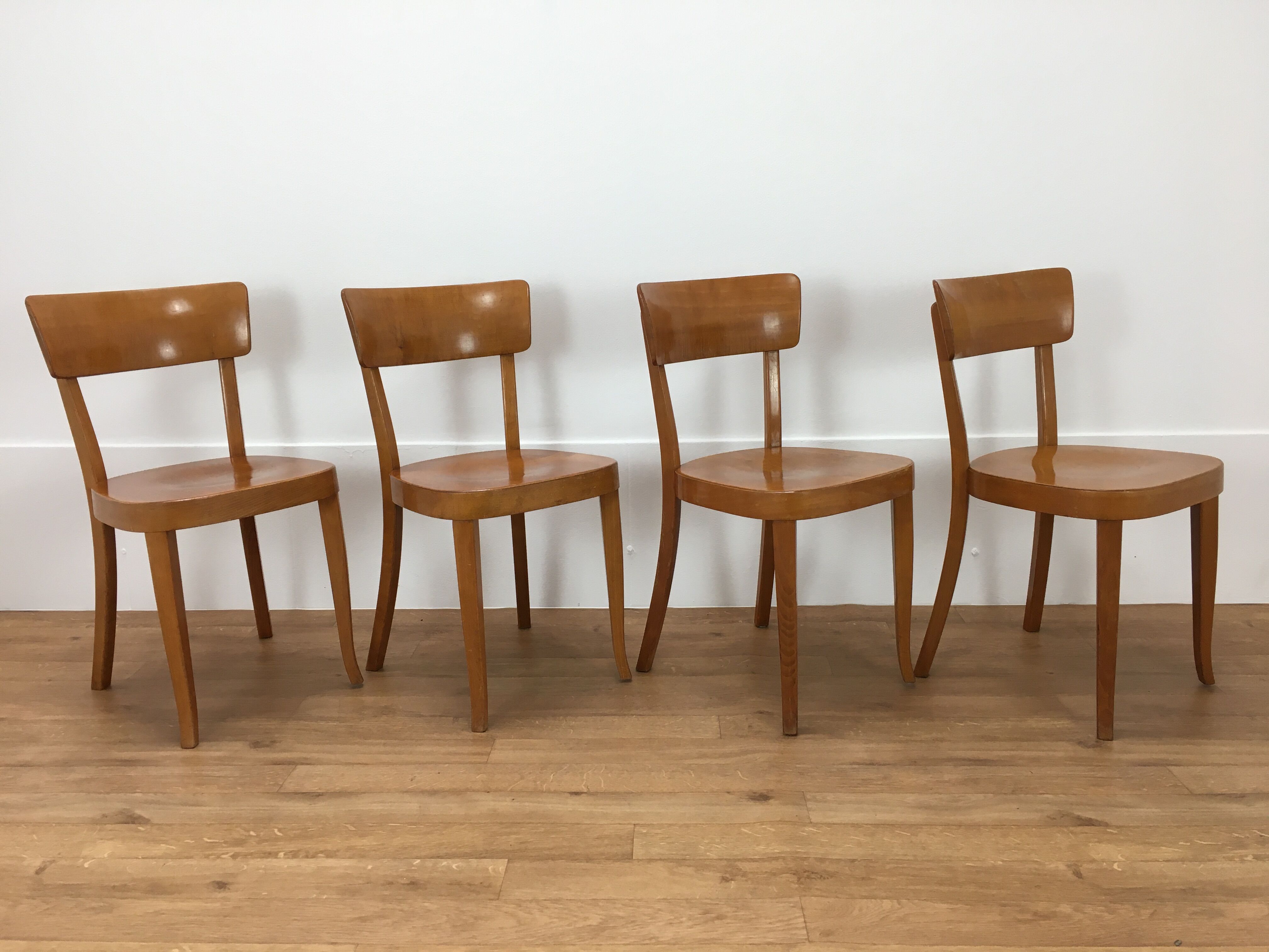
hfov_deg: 61.7
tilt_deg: -13.0
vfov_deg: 48.2
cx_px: 634
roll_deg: +0.3
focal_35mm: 29
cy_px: 476
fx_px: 1063
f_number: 2.2
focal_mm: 4.15
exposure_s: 1/33
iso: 32
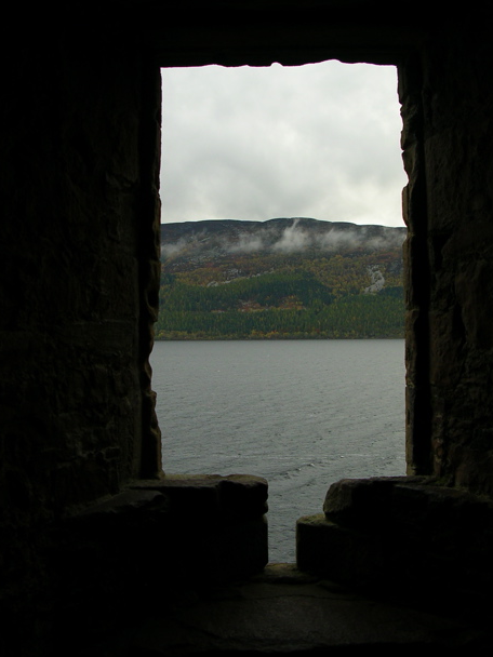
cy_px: 326
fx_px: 760
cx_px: 245
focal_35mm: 40
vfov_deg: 46.8
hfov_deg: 36.0
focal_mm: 5.8
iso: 50
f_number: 2.8
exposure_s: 1/140
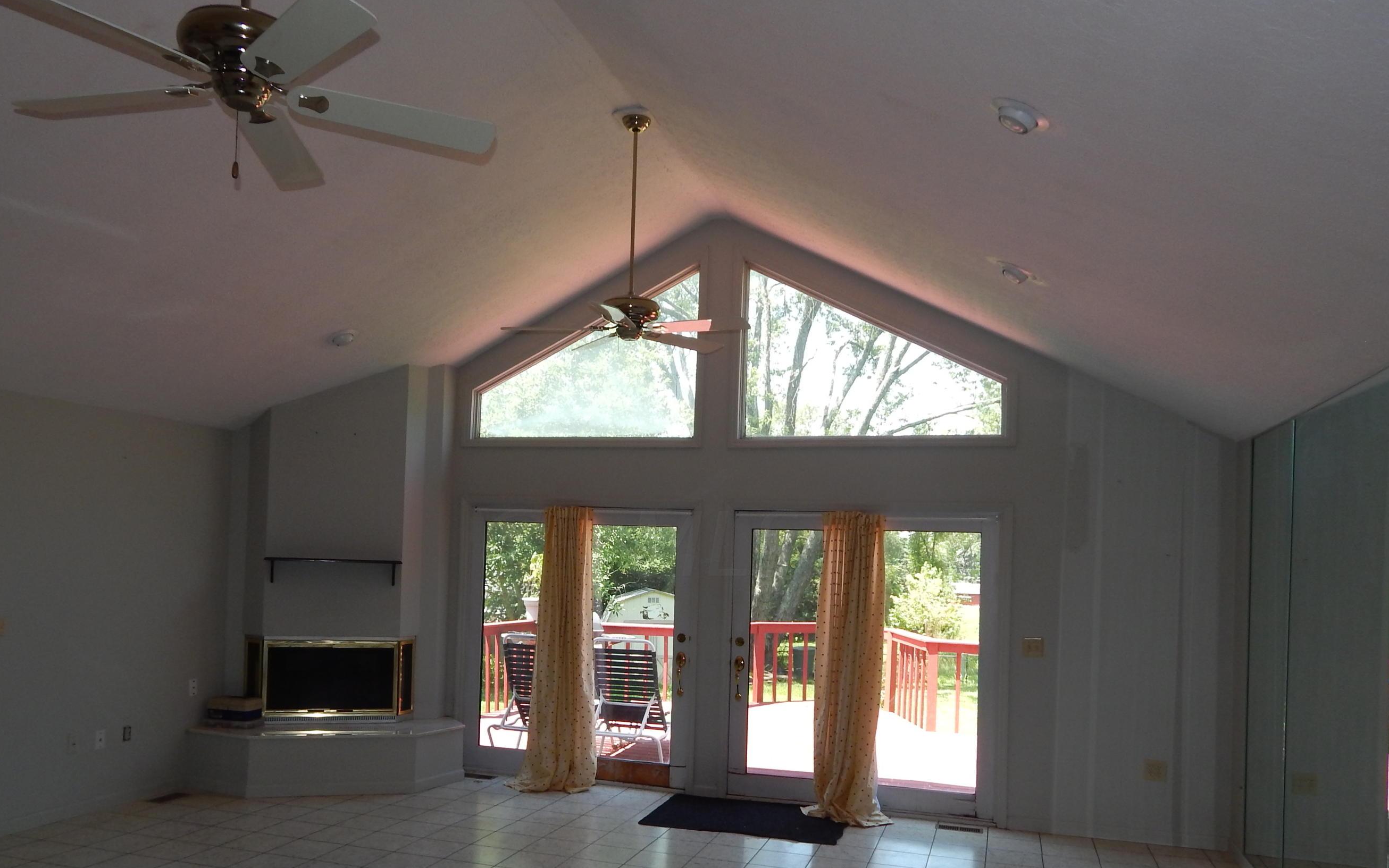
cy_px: 543
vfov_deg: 44.2
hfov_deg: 66.4
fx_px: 1060
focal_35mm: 28
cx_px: 640
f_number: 3
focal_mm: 4
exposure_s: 1/160
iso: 125
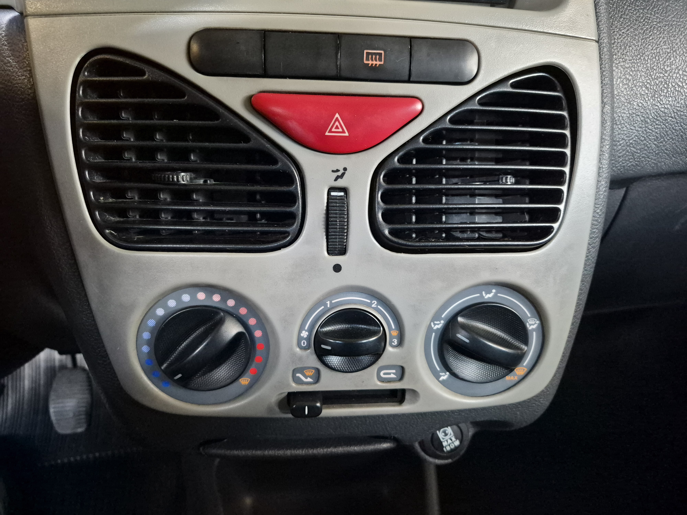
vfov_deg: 58.9
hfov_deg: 73.9
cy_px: 258
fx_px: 456
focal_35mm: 23
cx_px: 344
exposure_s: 1/120
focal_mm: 5.4
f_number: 1.8
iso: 2000
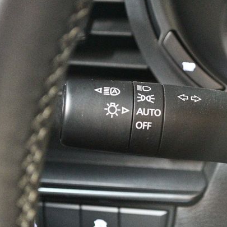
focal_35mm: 110
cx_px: 174
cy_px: 116
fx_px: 816
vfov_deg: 15.8
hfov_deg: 15.8
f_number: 5.6
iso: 12800
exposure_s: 1/15
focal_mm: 55
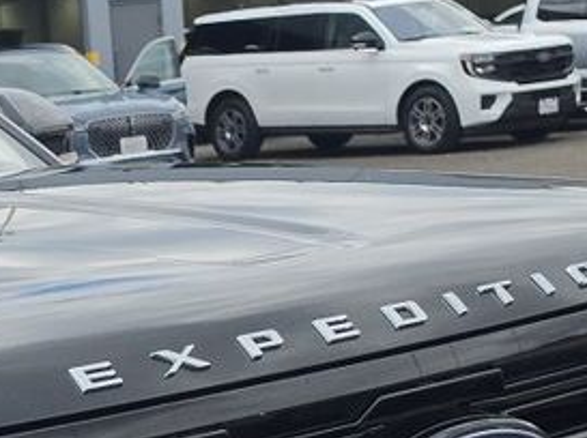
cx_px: -221
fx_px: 2286
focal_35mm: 135
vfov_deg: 10.4
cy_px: 730
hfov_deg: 13.9
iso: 64
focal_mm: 6.5
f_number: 1.4
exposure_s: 1/5015
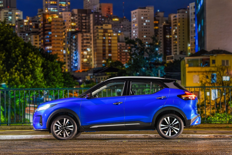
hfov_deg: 20.0
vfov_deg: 13.4
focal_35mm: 102
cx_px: 116
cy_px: 78
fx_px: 658
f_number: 5.6
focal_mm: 102
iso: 400
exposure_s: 2.5
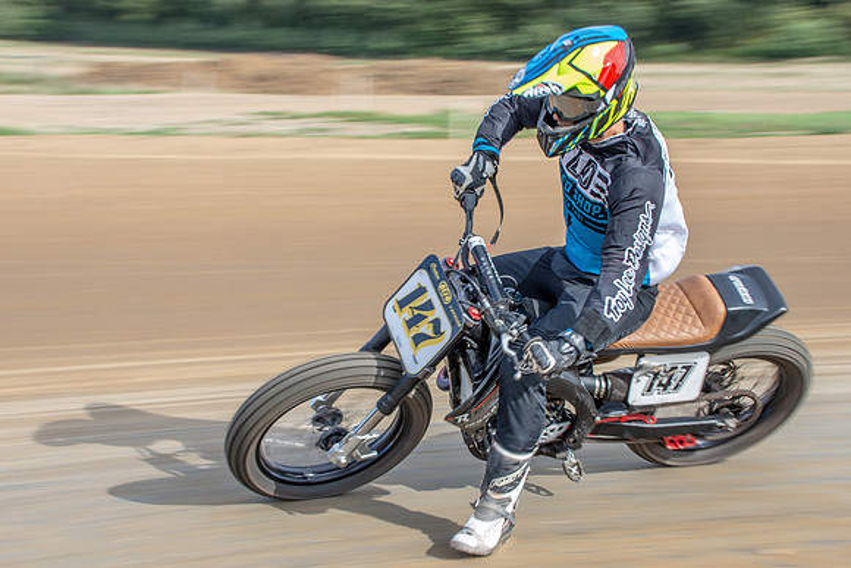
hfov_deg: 27.6
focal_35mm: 73
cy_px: 284
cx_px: 426
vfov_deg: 18.6
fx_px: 1731
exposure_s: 1/100
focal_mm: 44
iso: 100
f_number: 8
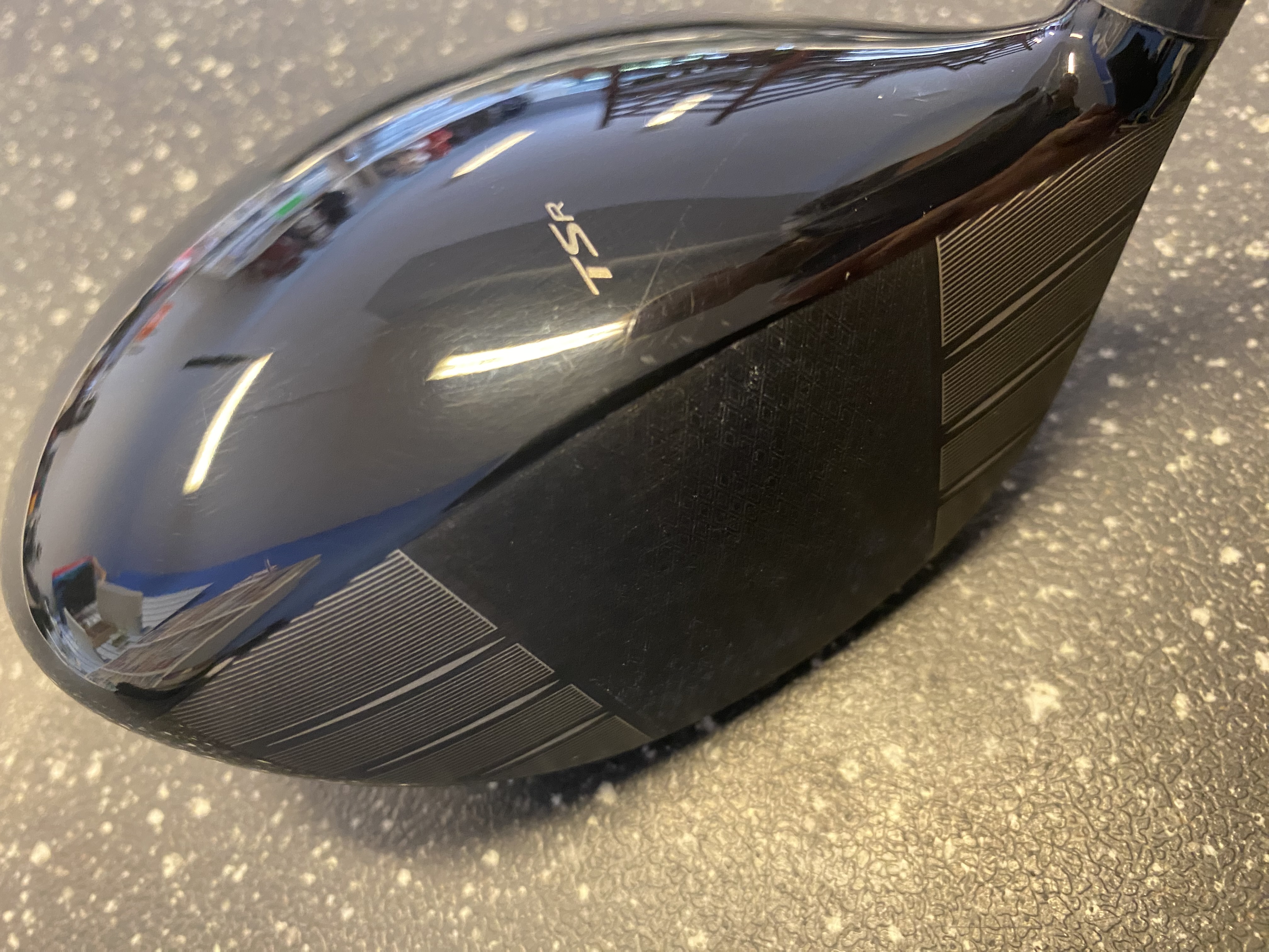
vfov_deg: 54.9
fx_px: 916
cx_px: 634
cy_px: 476
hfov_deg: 69.4
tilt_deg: -58.7
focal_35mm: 25
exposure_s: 1/33
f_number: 1.8
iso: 400
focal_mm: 4.25
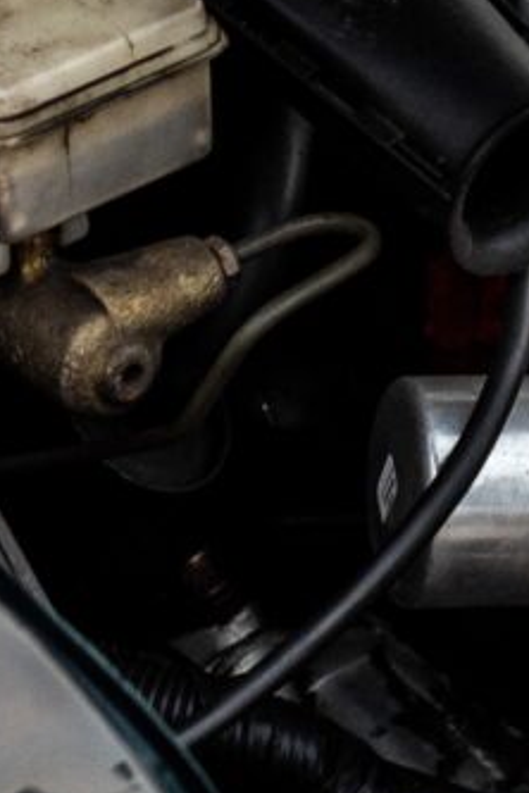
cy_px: -39
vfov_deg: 5.4
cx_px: 777
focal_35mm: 384
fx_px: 8463
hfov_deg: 3.6
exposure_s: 1/100
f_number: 2.2
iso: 320
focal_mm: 50
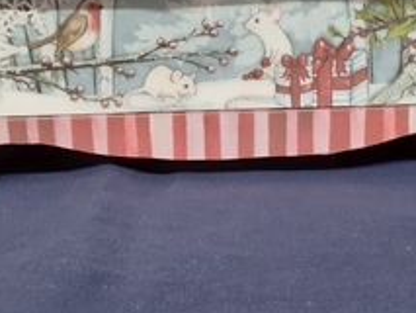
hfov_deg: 33.7
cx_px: 234
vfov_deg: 25.3
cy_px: 67
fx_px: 685
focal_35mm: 57
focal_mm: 3.6
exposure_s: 1/33
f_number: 1.9
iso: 250
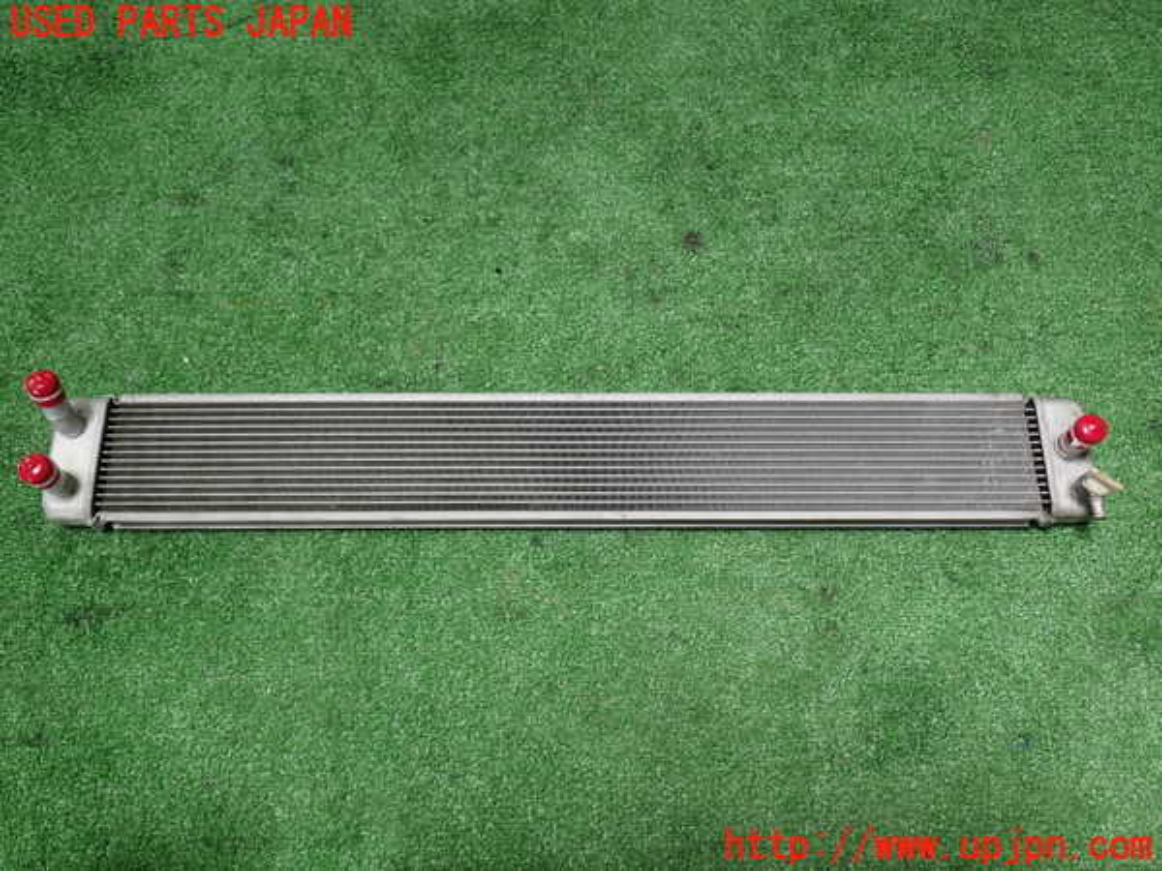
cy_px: 436
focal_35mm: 30
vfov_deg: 46.8
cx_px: 581
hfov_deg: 60.0
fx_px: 1007
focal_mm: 5.4
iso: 100
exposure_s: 1/80
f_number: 2.3
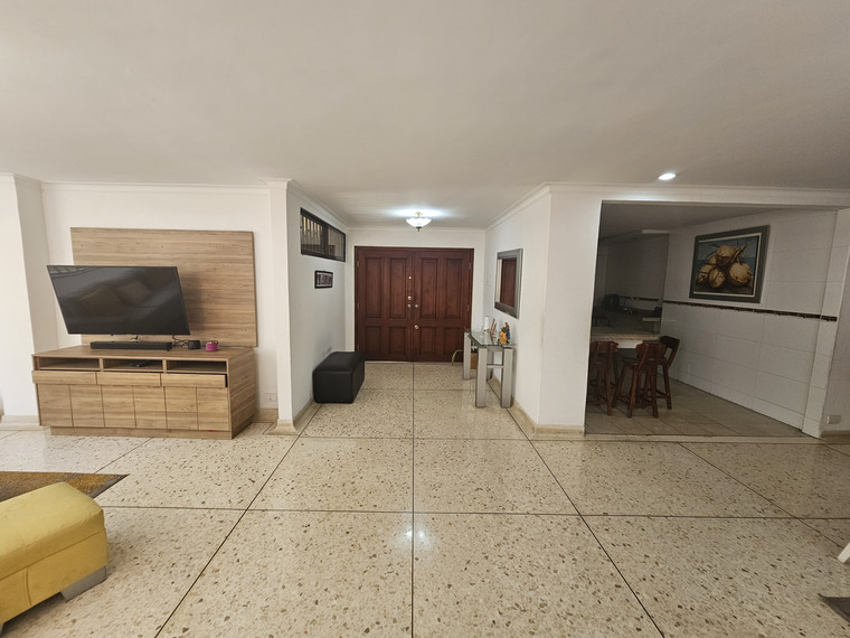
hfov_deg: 106.2
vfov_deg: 89.9
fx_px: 319
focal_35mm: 13
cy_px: 319
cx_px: 425
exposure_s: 1/60
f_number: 2.2
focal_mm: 2.2
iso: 80
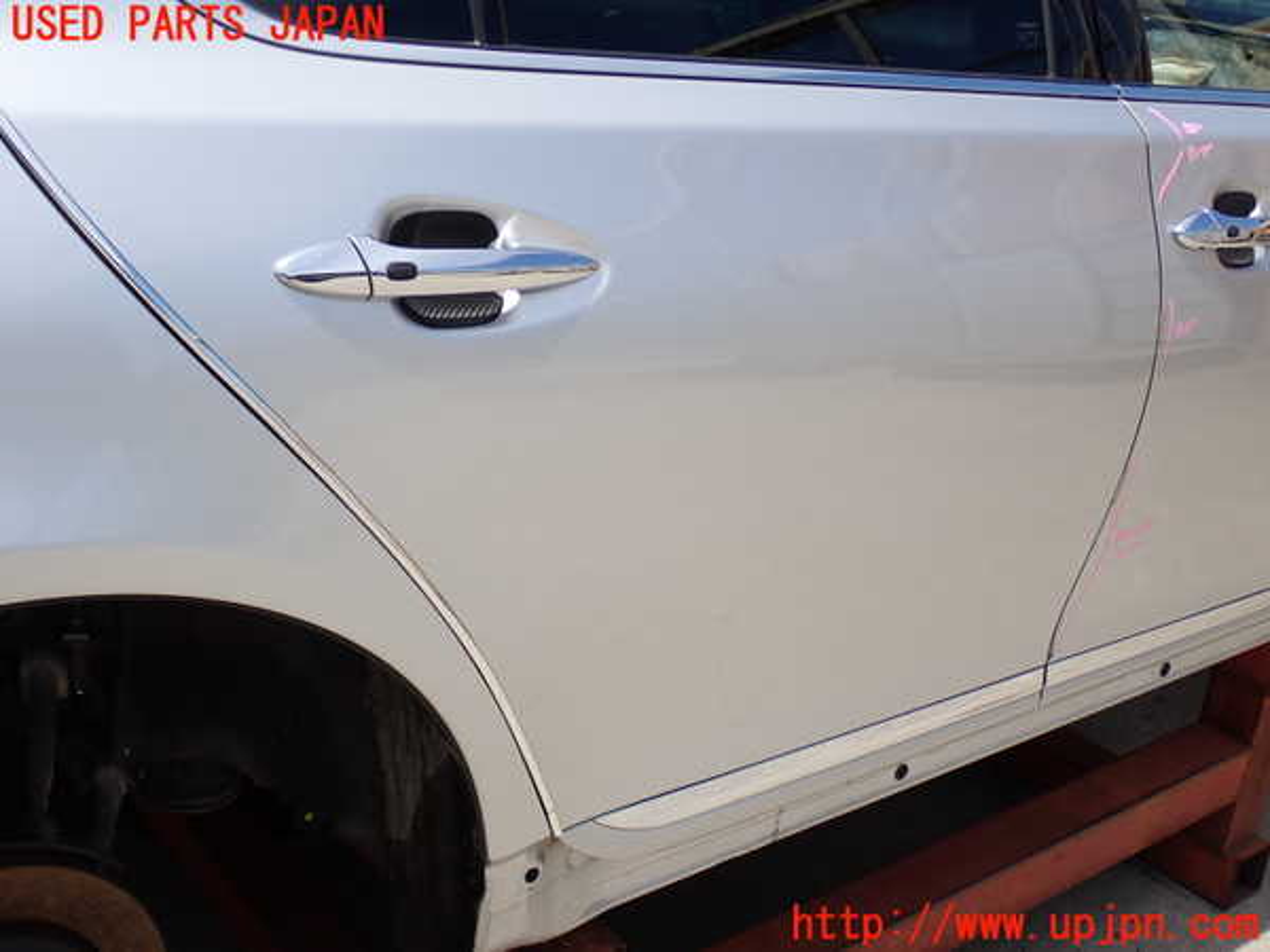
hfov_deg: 45.8
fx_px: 1504
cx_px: 635
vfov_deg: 35.1
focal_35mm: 41
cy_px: 476
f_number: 4
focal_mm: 7.31
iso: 100
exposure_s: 1/640
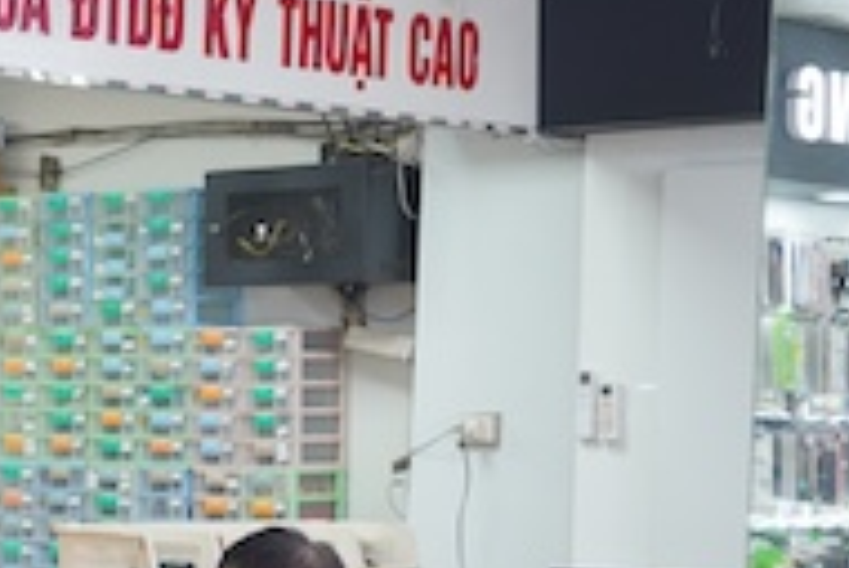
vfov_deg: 10.8
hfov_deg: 15.7
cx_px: -246
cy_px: 720
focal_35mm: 124
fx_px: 2936
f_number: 2.8
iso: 320
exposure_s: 1/125
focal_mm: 26.3
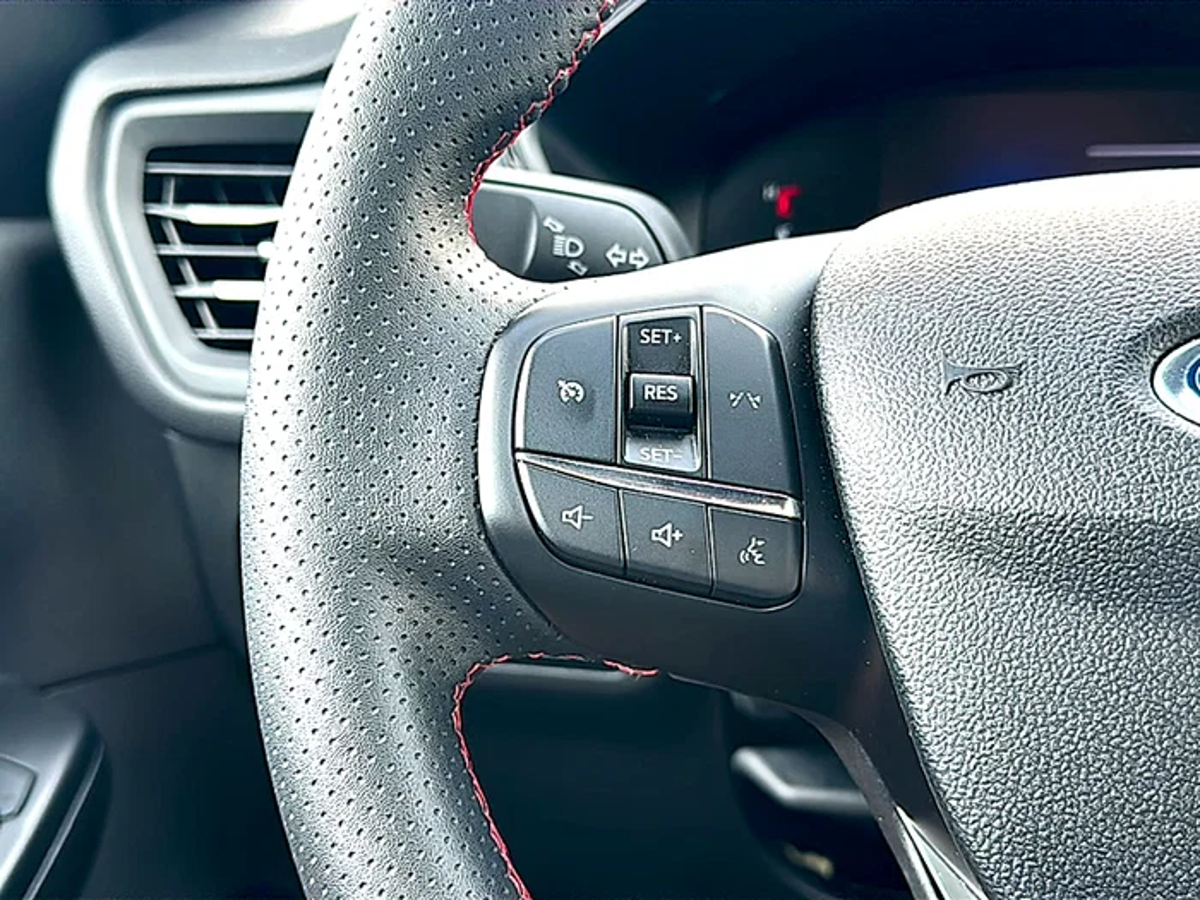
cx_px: 600
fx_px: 1317
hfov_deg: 49.0
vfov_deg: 37.7
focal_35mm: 38
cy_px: 450
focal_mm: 6.86
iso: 50
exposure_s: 1/82
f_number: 1.78
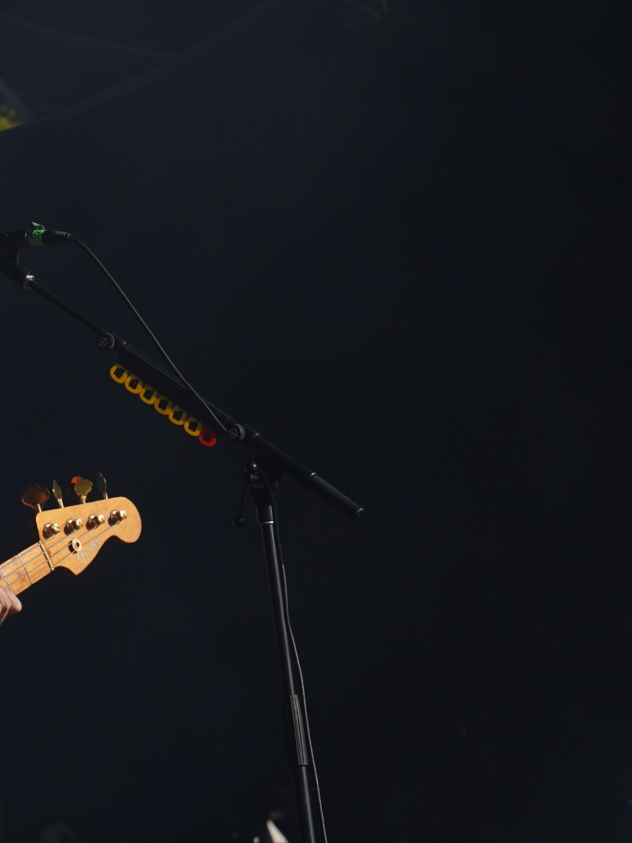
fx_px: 8033
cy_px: 431
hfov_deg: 4.5
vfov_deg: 6.0
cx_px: -402
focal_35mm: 330
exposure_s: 1/500
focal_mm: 105
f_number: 8
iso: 100
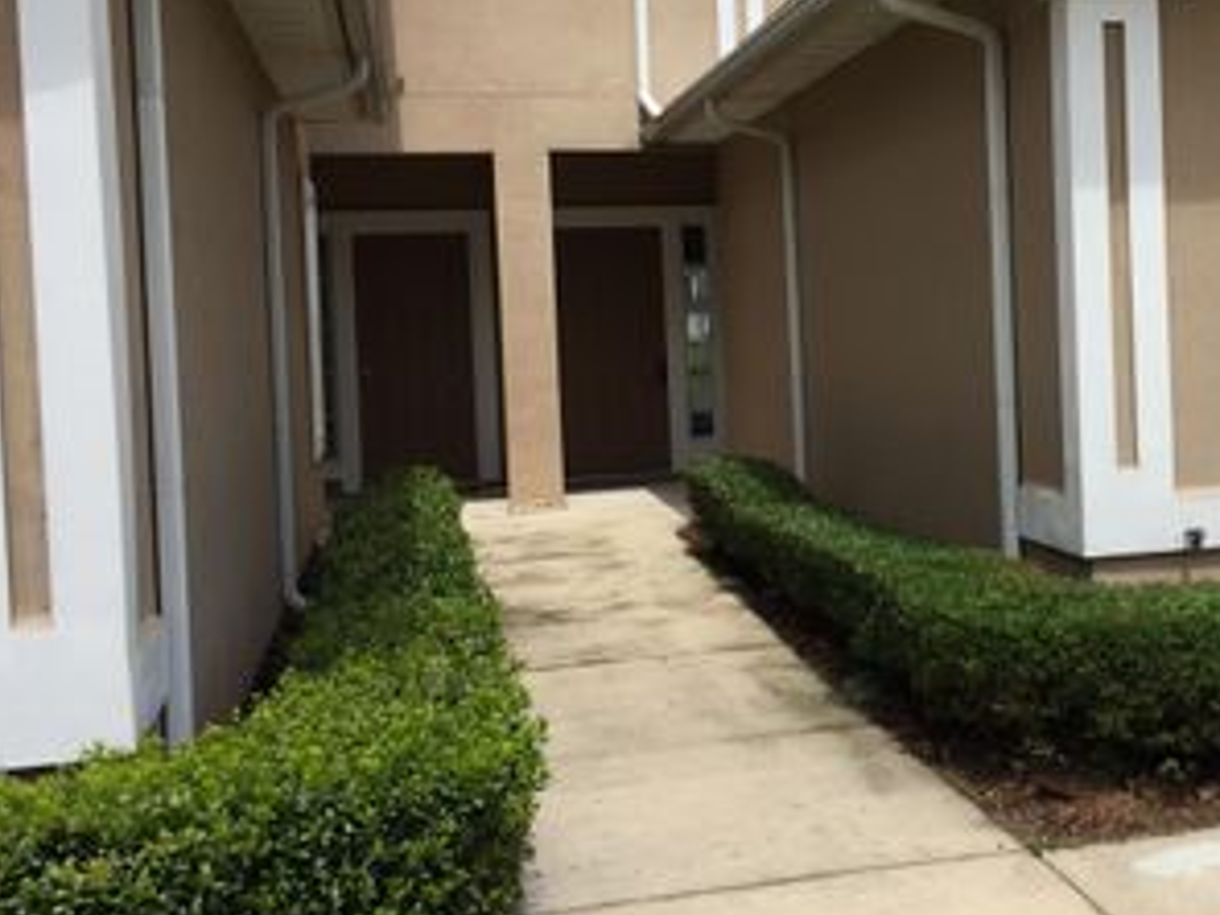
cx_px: 1006
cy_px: 357
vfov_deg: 29.6
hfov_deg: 37.3
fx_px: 1727
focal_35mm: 49
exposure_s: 1/2639
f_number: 2.2
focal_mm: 4.15
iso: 32
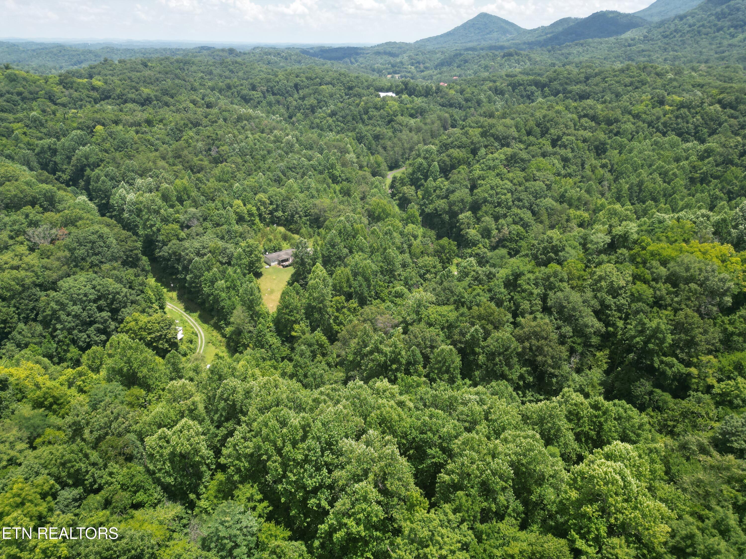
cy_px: 280
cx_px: 373
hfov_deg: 71.6
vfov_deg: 56.8
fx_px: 517
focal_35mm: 24
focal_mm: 6.72
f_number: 1.7
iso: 120
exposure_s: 1/1500
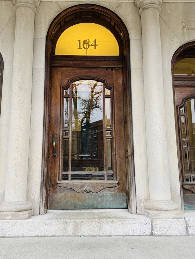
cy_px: 127
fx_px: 248
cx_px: 91
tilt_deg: +12.5
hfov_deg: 42.9
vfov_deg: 55.3
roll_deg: +0.1
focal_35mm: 33
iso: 200
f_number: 1.78
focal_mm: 6.76
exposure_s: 1/106
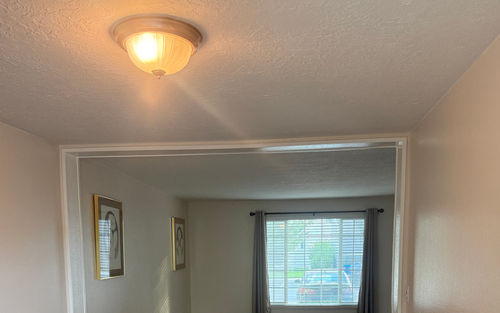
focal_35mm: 35
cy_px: 305
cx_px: 246
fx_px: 477
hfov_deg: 55.3
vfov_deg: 33.5
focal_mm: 6.76
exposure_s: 1/60
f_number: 1.78
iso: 250
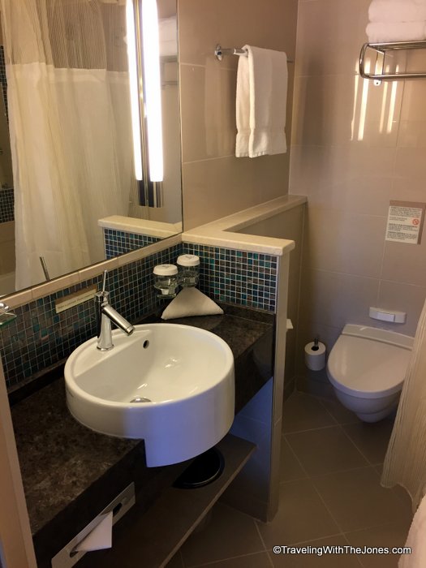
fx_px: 476
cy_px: 284
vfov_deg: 61.7
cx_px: 213
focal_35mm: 29
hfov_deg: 48.2
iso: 50
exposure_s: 1/33
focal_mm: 4.15
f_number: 2.2
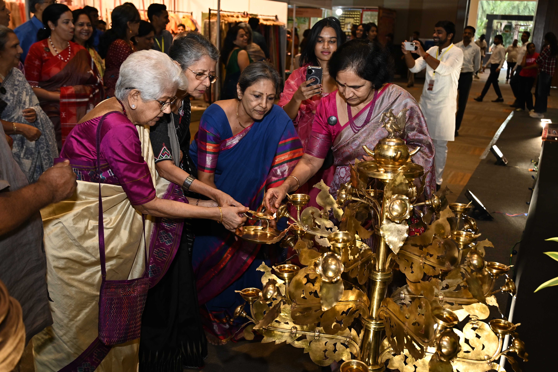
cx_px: 279
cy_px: 186
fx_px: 542
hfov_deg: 54.5
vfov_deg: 37.8
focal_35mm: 35
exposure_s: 1/160
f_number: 4
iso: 1000
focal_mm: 35
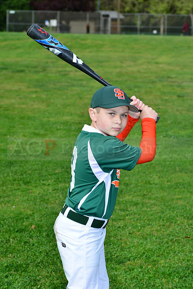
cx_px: 96
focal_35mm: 100
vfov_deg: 20.4
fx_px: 804
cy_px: 144
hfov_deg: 13.7
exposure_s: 1/200
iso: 200
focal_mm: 100
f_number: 10
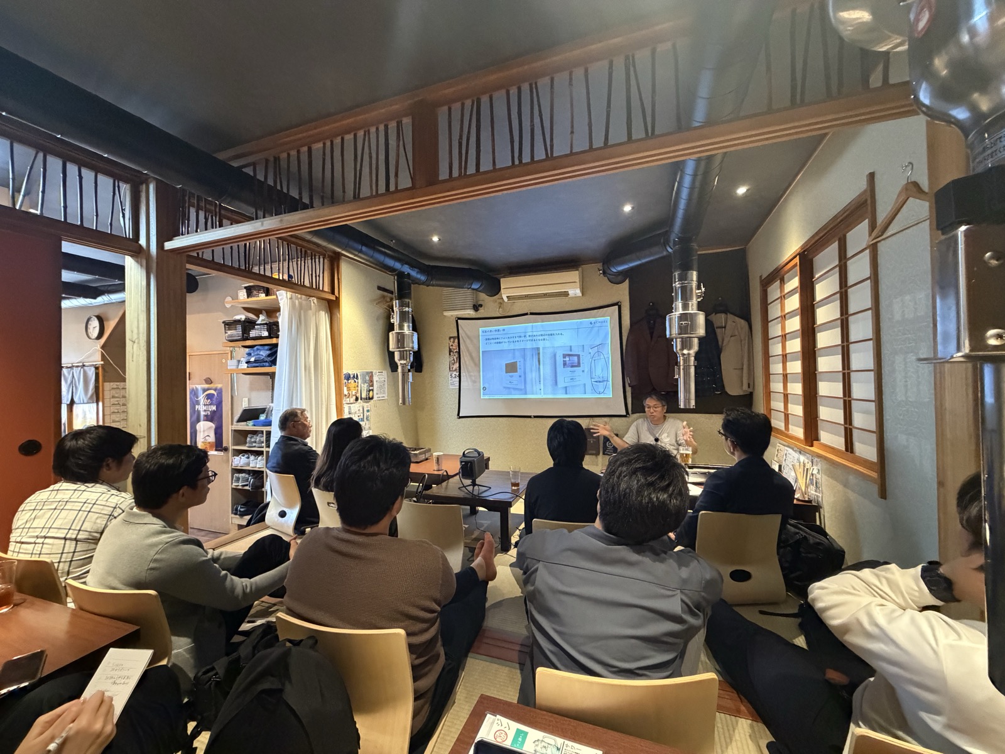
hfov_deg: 102.1
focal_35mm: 14
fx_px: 406
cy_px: 377
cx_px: 502
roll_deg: +0.2
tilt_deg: +0.1
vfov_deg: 85.7
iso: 1000
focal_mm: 2.22
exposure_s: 1/60
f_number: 2.2
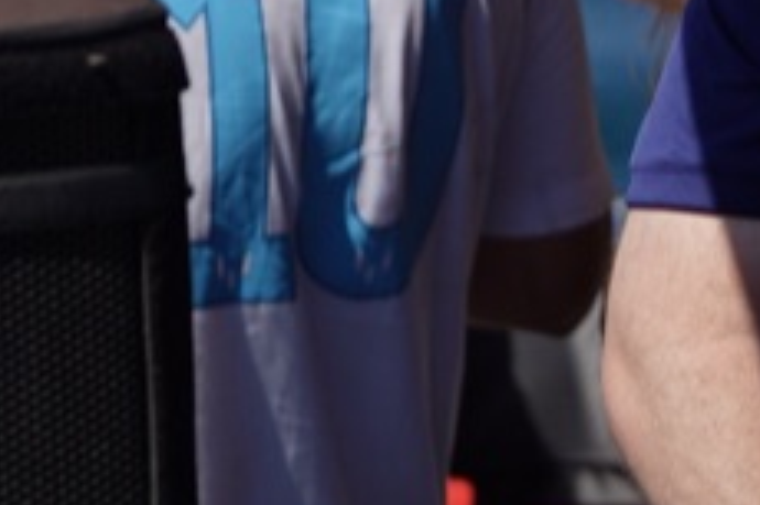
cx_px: 2462
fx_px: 17003
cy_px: -76
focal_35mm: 806
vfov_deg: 1.7
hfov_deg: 2.5
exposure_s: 1/1600
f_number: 2.8
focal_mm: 116
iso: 64
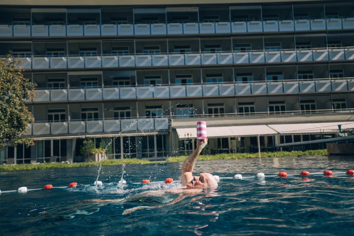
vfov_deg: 37.9
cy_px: 118
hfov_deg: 54.4
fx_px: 344
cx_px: 177
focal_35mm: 35
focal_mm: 35
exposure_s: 1/4000
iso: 250
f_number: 2.8
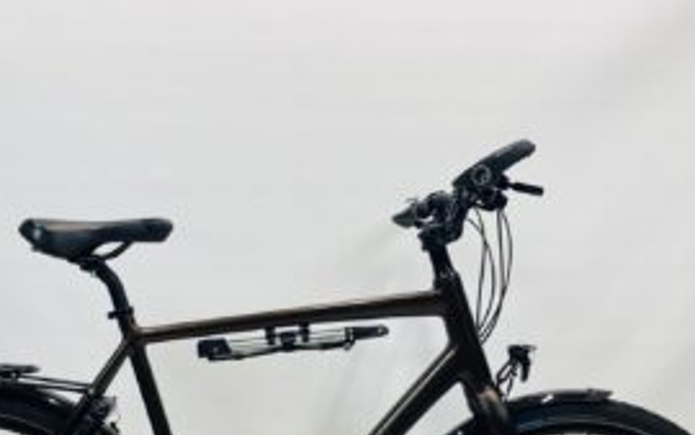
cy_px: 412
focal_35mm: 46
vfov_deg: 26.8
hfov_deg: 43.4
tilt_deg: -3.2
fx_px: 872
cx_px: 296
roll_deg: -0.6
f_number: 1.8
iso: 50
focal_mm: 4.25
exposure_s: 1/100
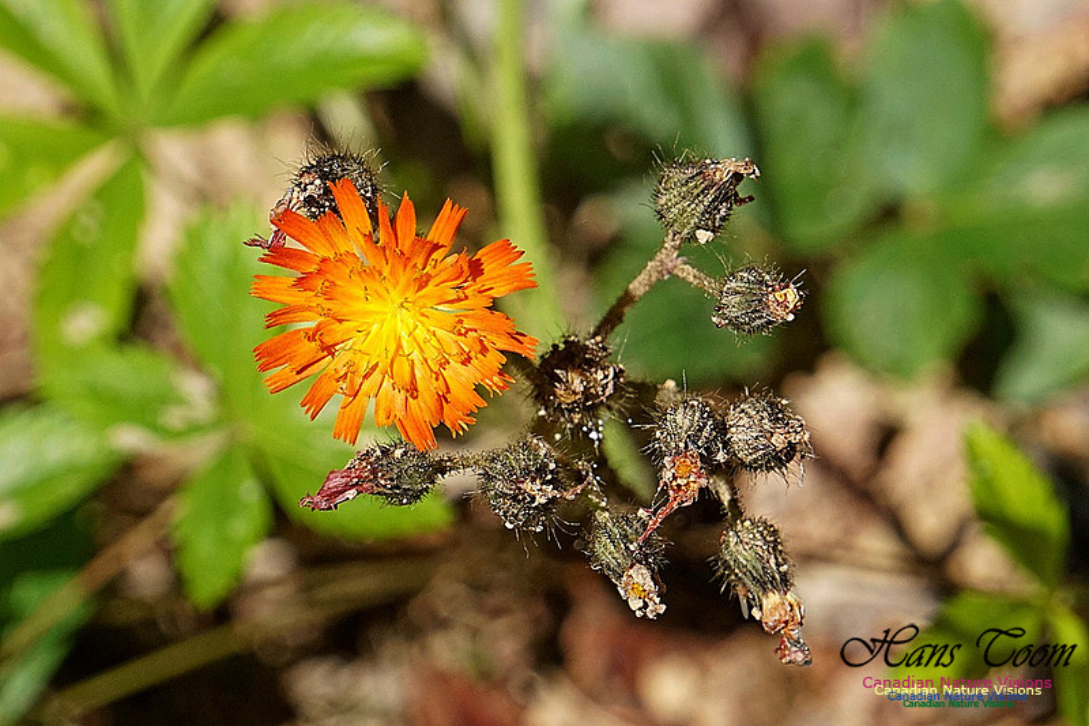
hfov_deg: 6.5
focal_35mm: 315
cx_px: 544
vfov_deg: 4.4
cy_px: 363
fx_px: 9526
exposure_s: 1/1000
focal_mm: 210
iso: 800
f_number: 10
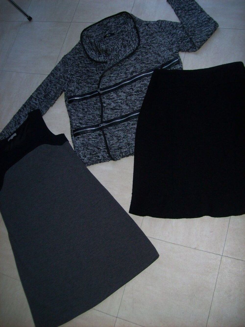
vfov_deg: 51.4
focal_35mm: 36
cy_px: 164
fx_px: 340
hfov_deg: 39.7
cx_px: 122
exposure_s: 1/64
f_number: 2.7
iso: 80
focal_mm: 6
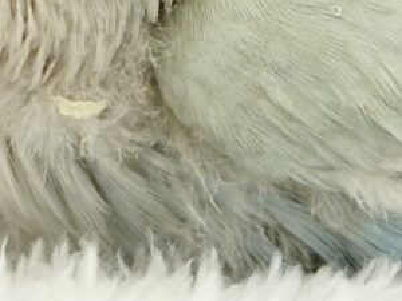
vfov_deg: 7.0
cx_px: 247
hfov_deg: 9.5
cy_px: -148
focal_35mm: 208
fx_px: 2416
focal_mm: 5.96
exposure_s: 1/50
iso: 50
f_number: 1.6
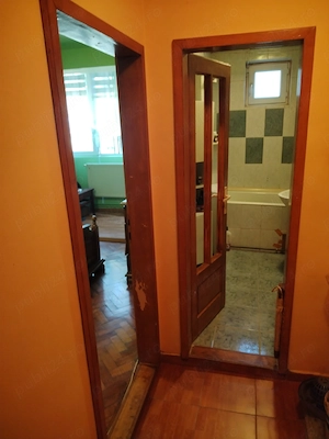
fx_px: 329
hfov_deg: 53.1
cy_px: 220
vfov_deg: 67.3
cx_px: 164
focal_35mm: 26
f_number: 1.8
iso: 456
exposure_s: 1/25
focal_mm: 4.25
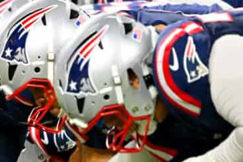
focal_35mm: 1575
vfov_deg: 0.9
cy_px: 184
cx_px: -82
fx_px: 10635
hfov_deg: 1.3
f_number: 4
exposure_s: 1/1000
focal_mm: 560
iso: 3200
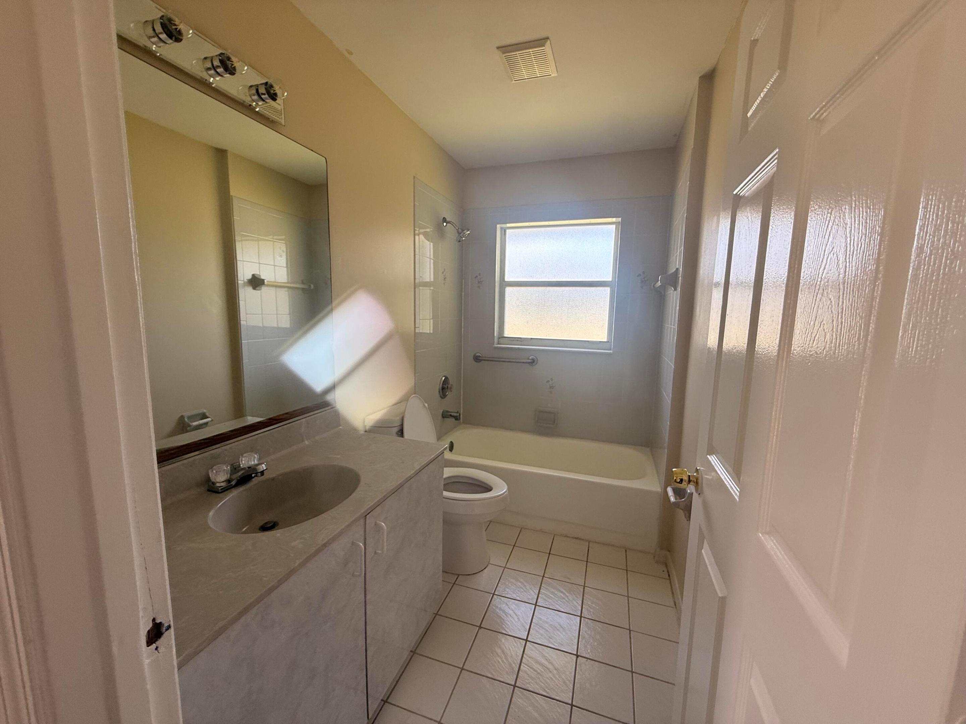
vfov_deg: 85.7
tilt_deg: -6.7
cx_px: 483
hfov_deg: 102.1
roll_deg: +0.4
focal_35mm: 14
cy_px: 362
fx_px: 391
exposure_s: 1/99
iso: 80
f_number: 2.2
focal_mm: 2.22
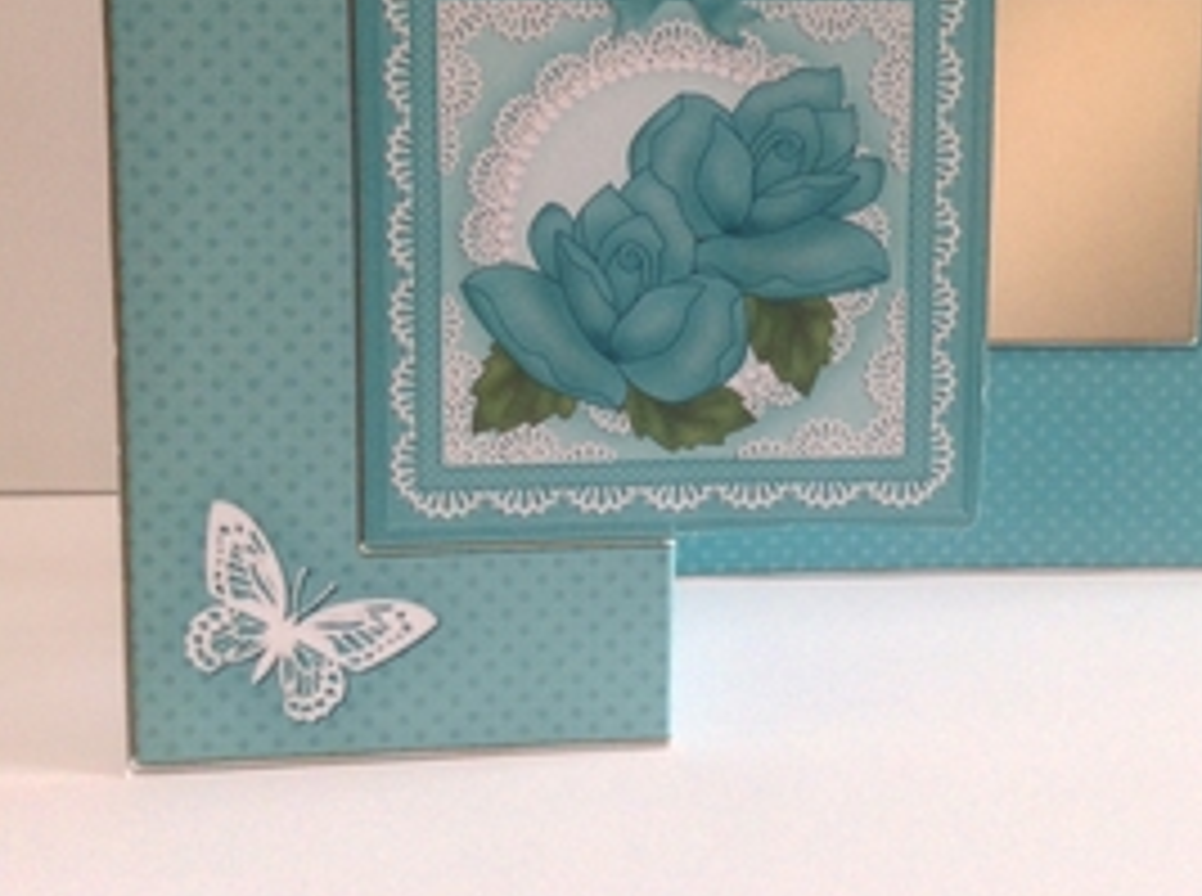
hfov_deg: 32.6
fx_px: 2044
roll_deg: +0.5
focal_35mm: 59
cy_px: 216
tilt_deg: -8.9
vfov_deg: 24.4
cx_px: 756
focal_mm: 4.28
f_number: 2.4
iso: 64
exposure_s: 1/60
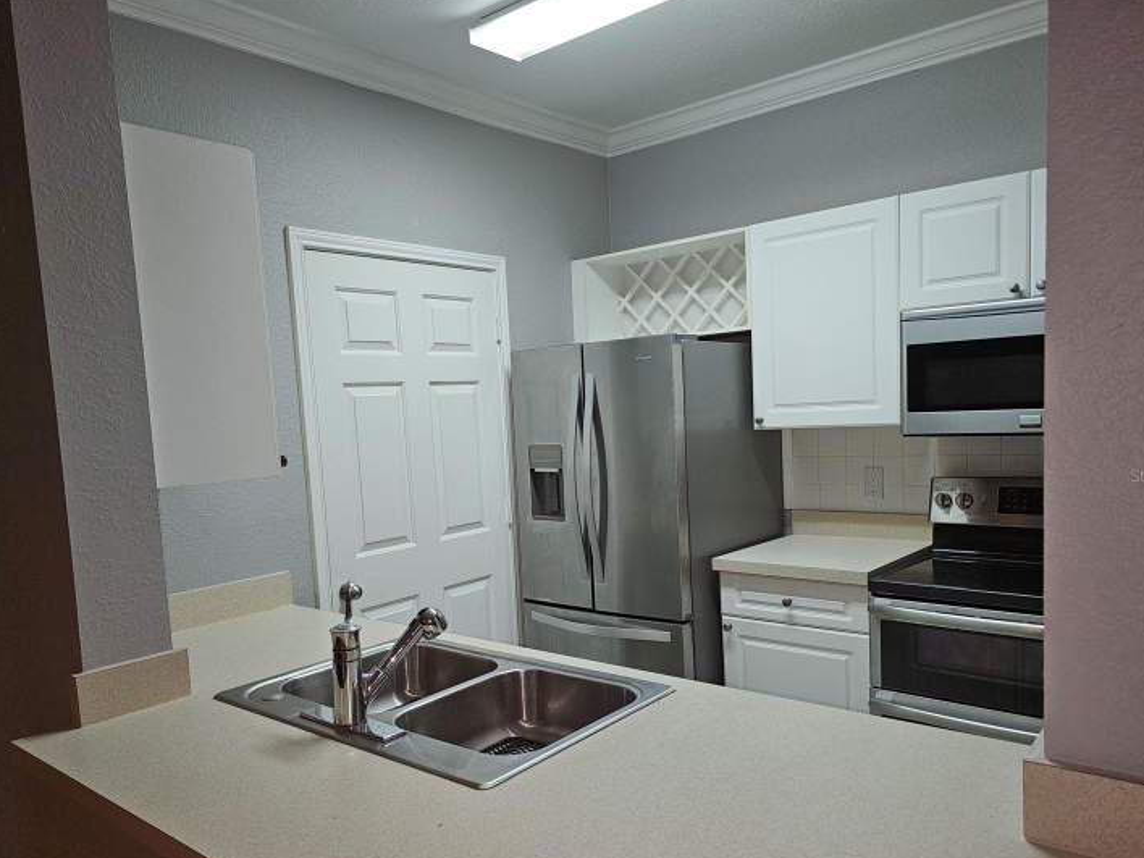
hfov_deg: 67.3
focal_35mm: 26
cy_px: 475
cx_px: 561
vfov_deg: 53.0
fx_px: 859
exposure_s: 1/40
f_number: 1.7
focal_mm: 6.3
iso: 100
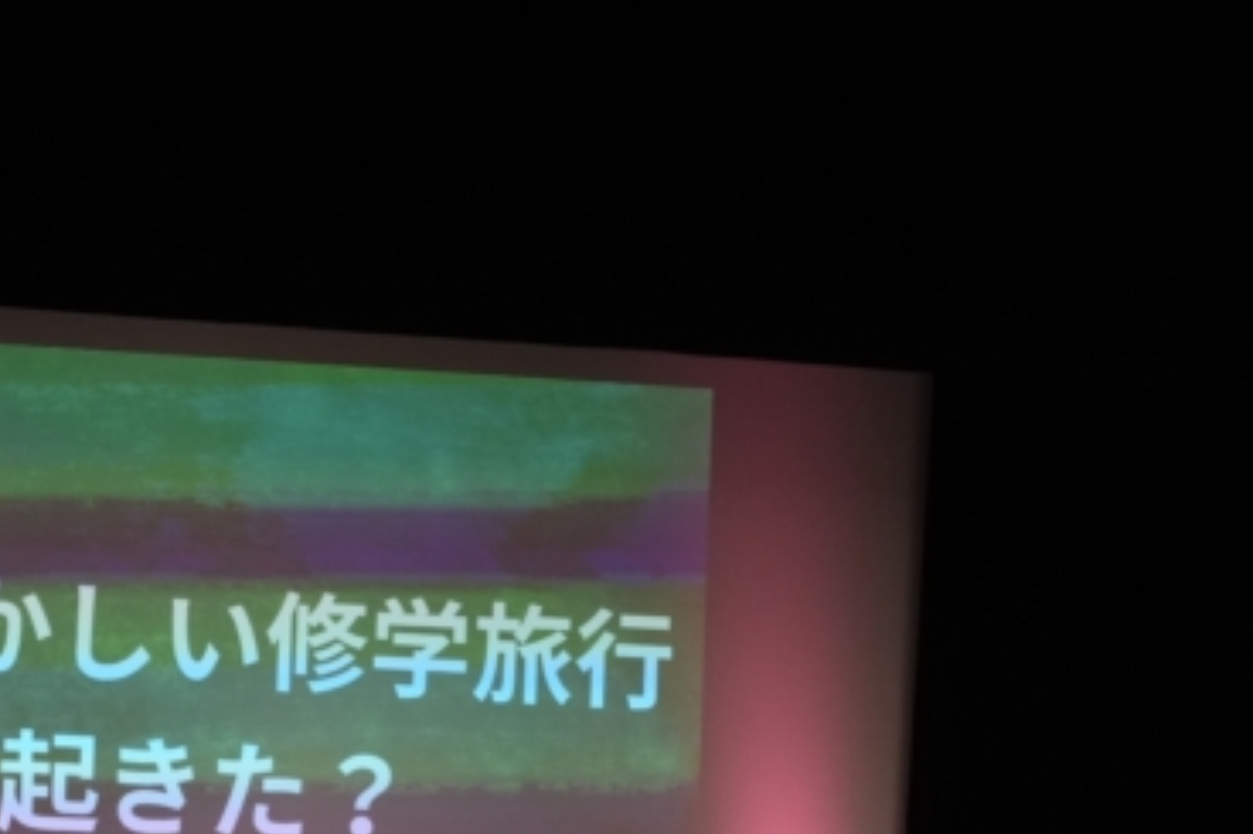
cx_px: -95
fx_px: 4836
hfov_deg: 14.5
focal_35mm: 139
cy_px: 788
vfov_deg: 9.8
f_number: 2.8
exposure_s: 1/250
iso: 1250
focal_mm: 43
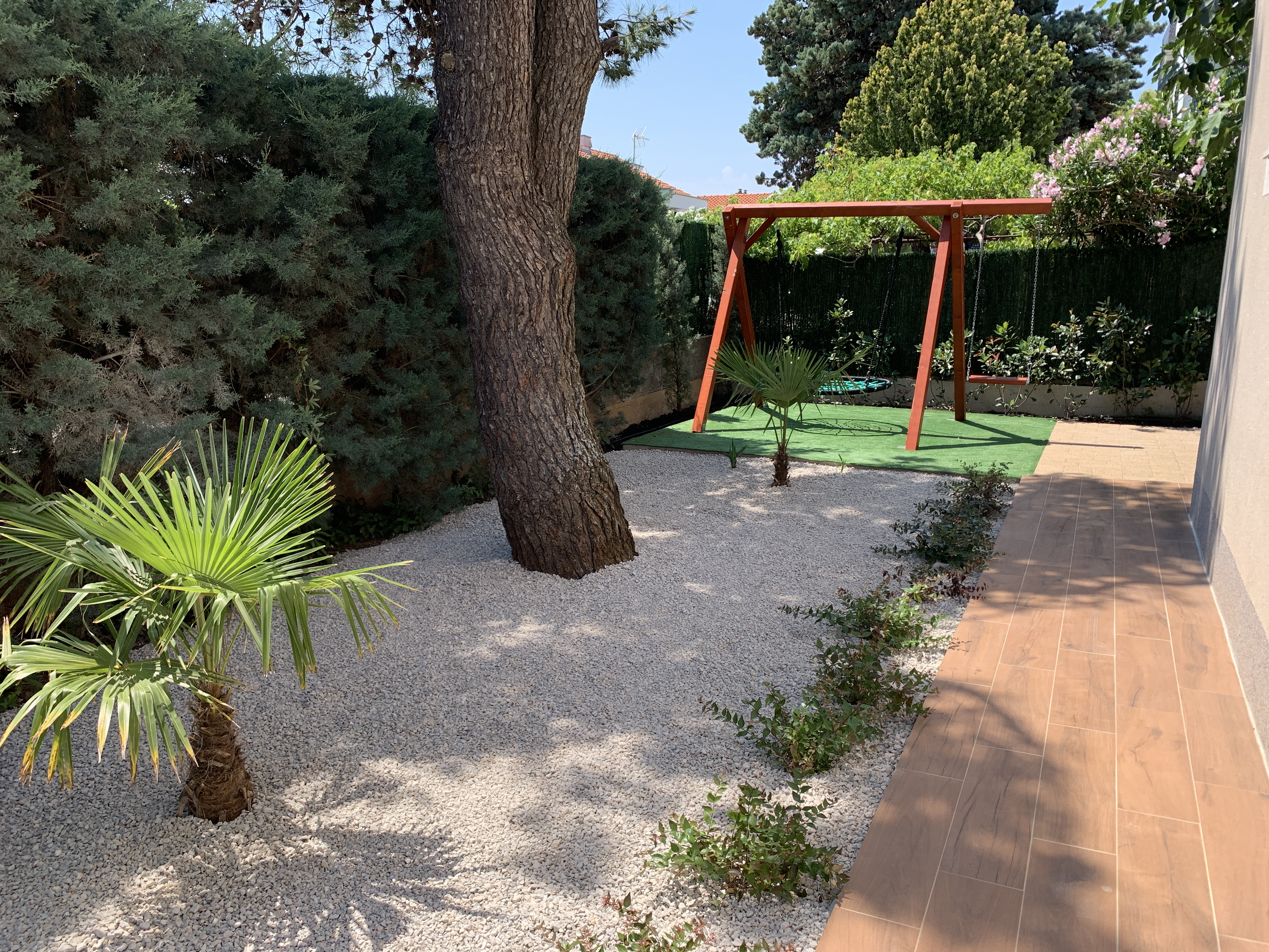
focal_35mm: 26
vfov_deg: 53.1
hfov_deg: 67.3
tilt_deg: -11.1
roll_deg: -2.0
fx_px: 953
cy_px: 476
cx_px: 634
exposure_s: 1/1149
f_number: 1.8
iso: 25
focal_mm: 4.25
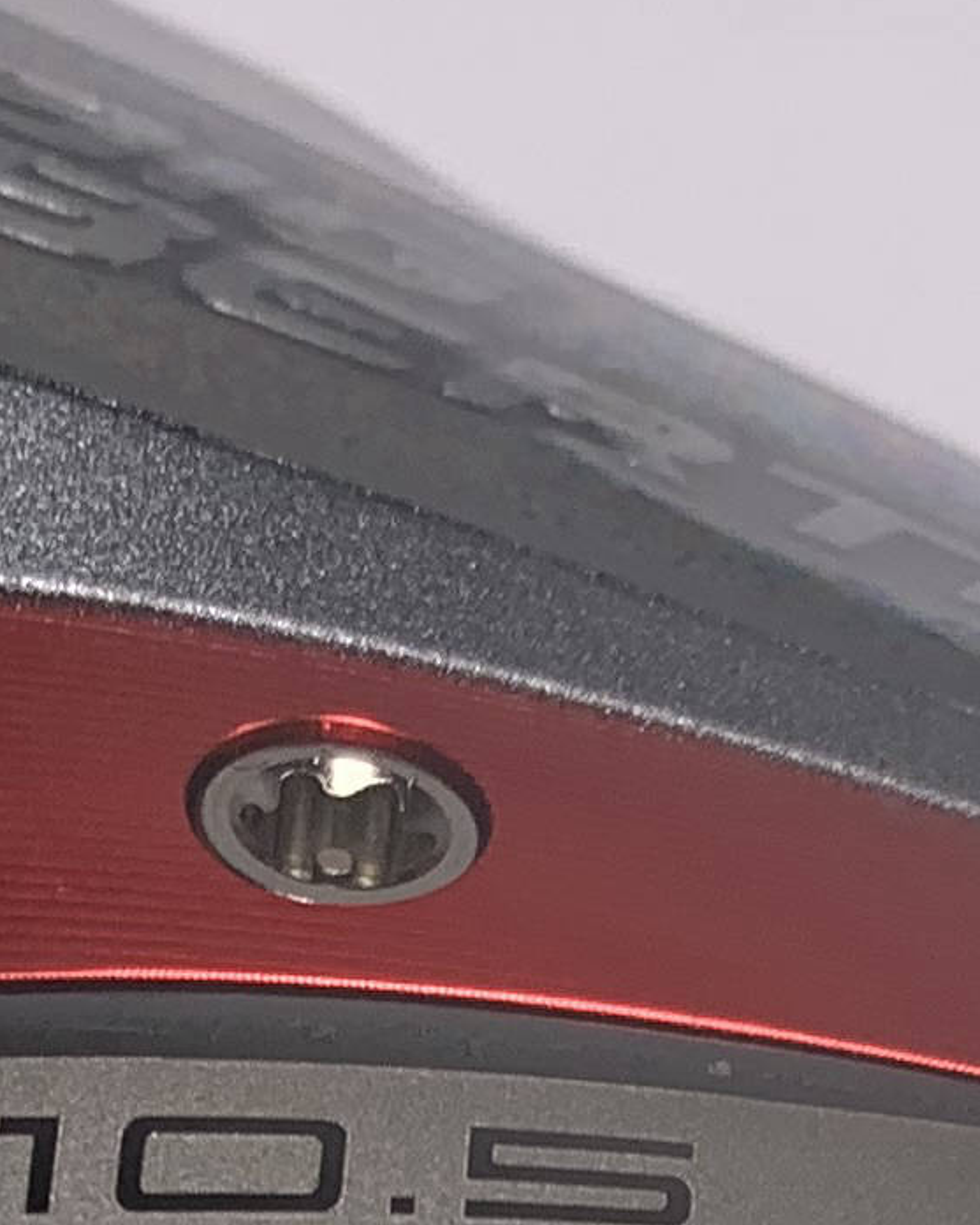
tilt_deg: -60.8
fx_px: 5328
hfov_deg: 10.5
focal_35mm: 147
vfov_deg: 11.9
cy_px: 2339
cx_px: 433
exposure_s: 1/442
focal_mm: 4.25
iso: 25
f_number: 1.8
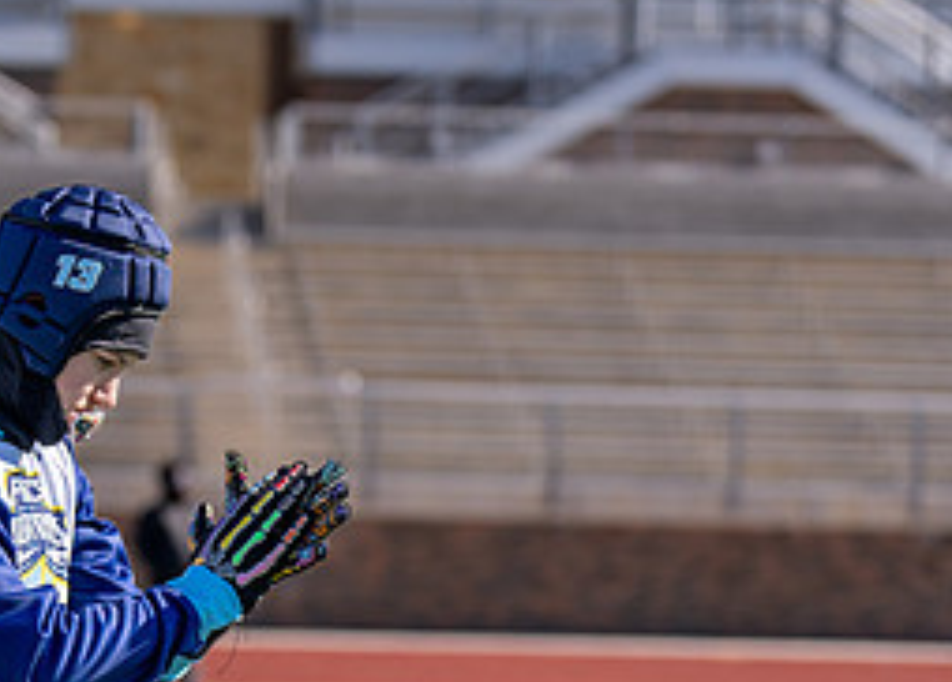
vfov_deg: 7.1
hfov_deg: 9.8
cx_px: 71
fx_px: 5494
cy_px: 540
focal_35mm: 203
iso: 100
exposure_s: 1/2000
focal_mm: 85
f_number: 2.8
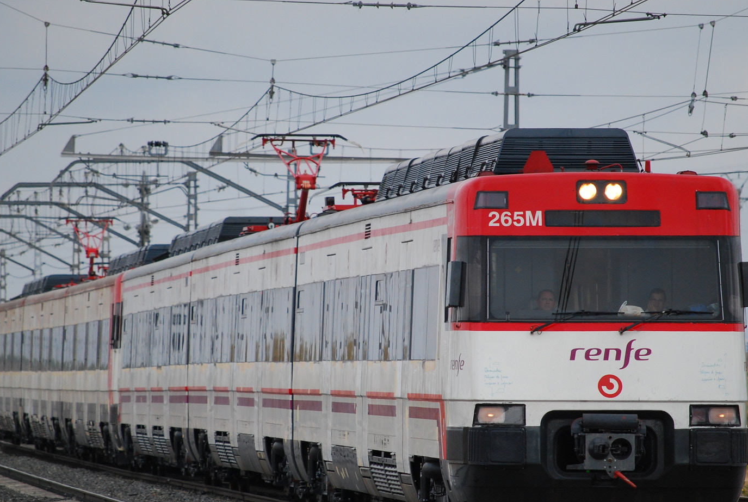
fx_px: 8724
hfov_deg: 4.9
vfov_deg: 3.3
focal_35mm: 419
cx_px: 376
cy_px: 308
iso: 400
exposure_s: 1/1000
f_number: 5.6
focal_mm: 200
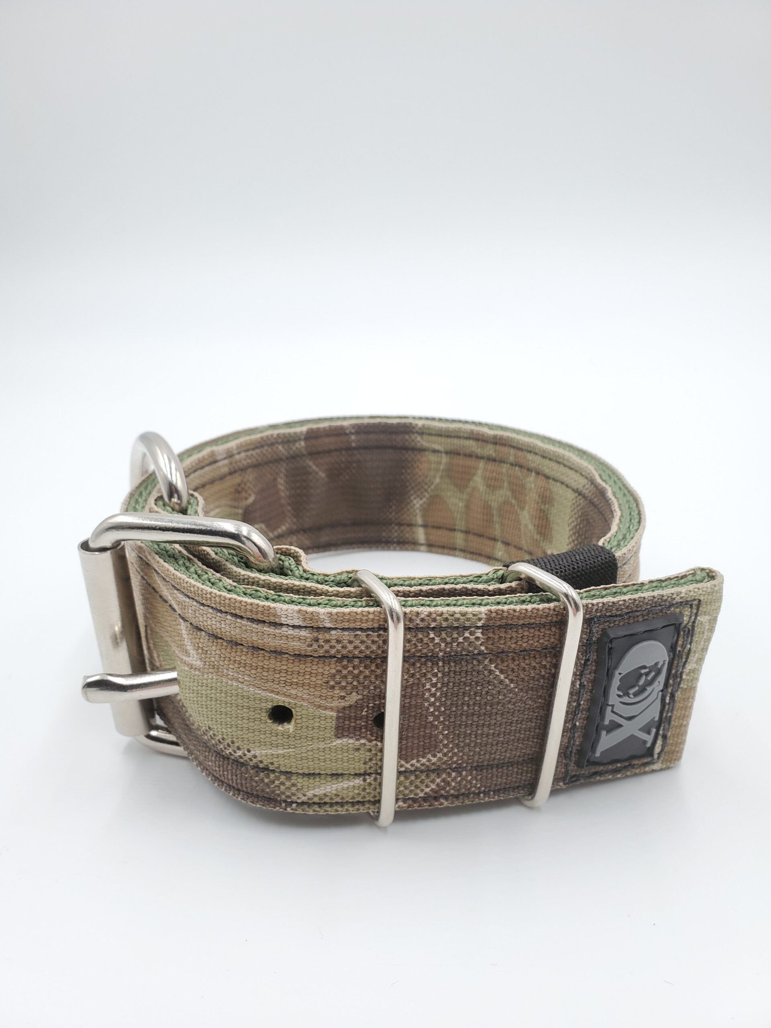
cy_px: 514
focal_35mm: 26
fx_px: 772
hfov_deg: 53.1
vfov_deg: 67.3
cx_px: 386
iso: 64
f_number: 2.4
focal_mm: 4.3
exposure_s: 1/100
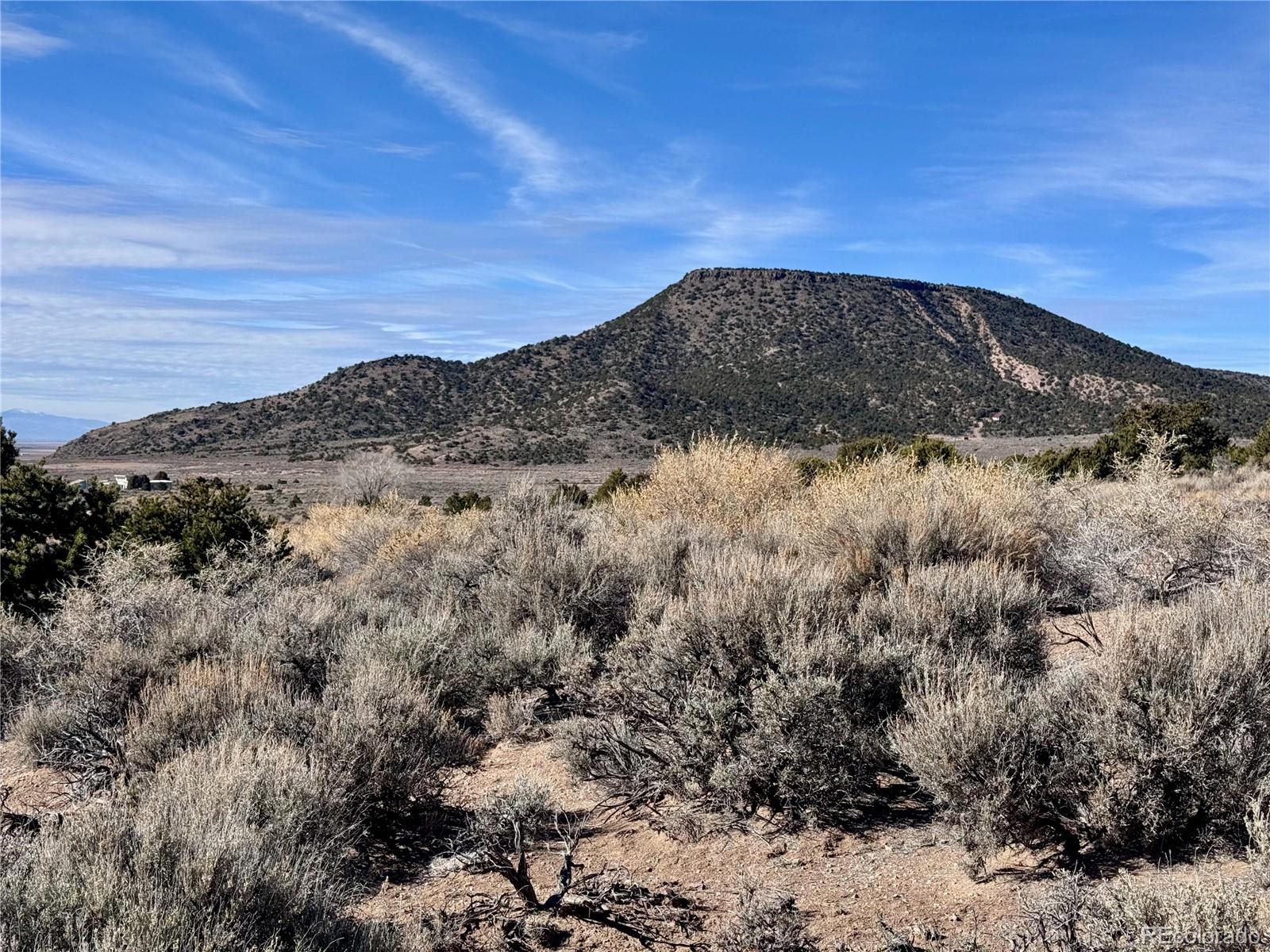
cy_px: 476
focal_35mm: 48
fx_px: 1761
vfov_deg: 30.3
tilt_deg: -0.7
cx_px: 635
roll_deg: -0.7
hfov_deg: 39.7
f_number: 1.78
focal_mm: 6.76
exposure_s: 1/5376
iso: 64
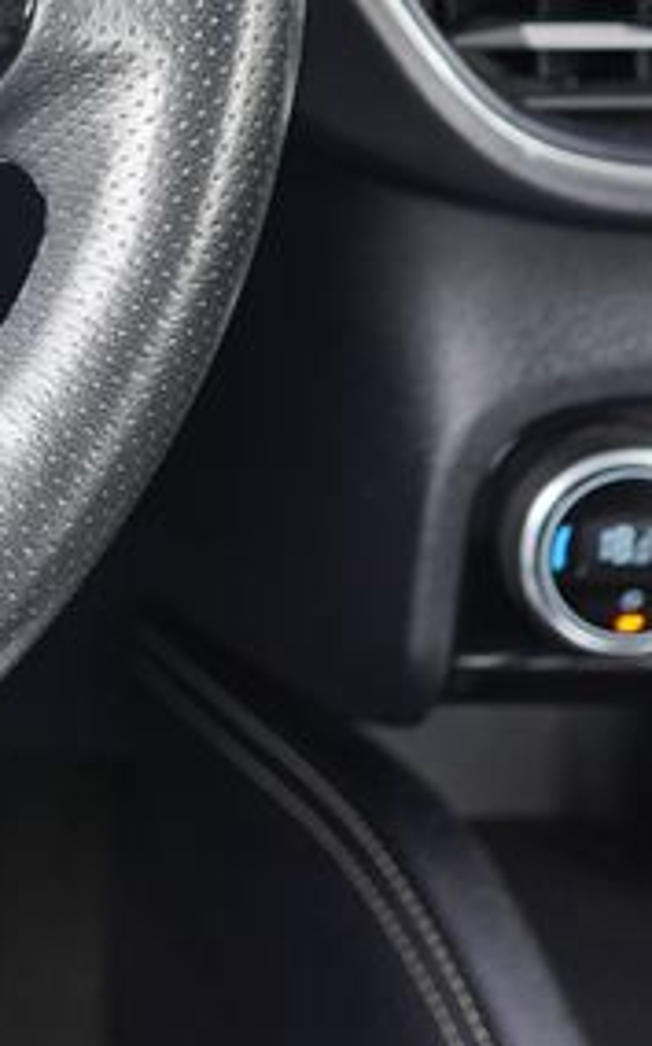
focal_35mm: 136
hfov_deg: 8.9
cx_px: -777
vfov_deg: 14.9
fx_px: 3874
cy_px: -160
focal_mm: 37
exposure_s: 1/40
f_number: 4
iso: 200
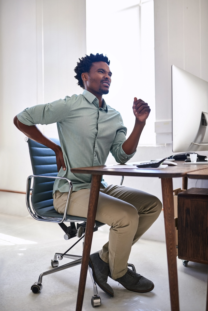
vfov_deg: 54.4
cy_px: 156
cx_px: 104
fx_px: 303
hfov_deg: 37.9
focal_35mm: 35
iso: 200
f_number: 2
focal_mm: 35
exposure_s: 1/320
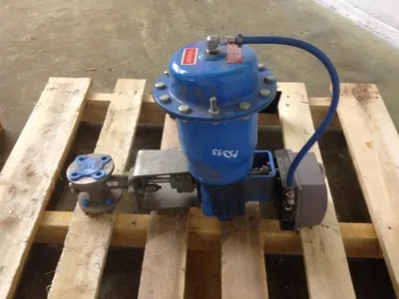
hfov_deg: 52.6
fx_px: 403
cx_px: 200
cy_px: 150
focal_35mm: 35
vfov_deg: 40.7
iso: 250
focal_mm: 4.28
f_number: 2.4
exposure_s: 1/20
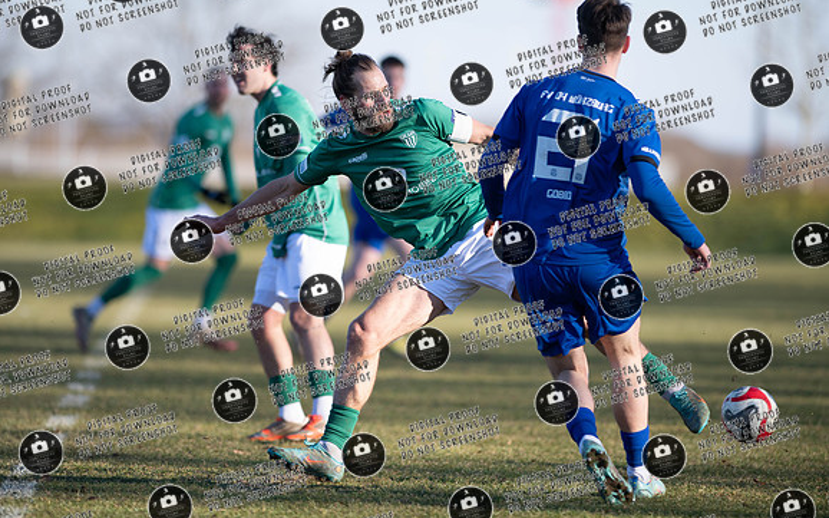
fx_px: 6935
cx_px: 414
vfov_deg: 4.3
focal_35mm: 307
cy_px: 260
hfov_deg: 6.8
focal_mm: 300
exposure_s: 1/1600
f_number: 3.2
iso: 220
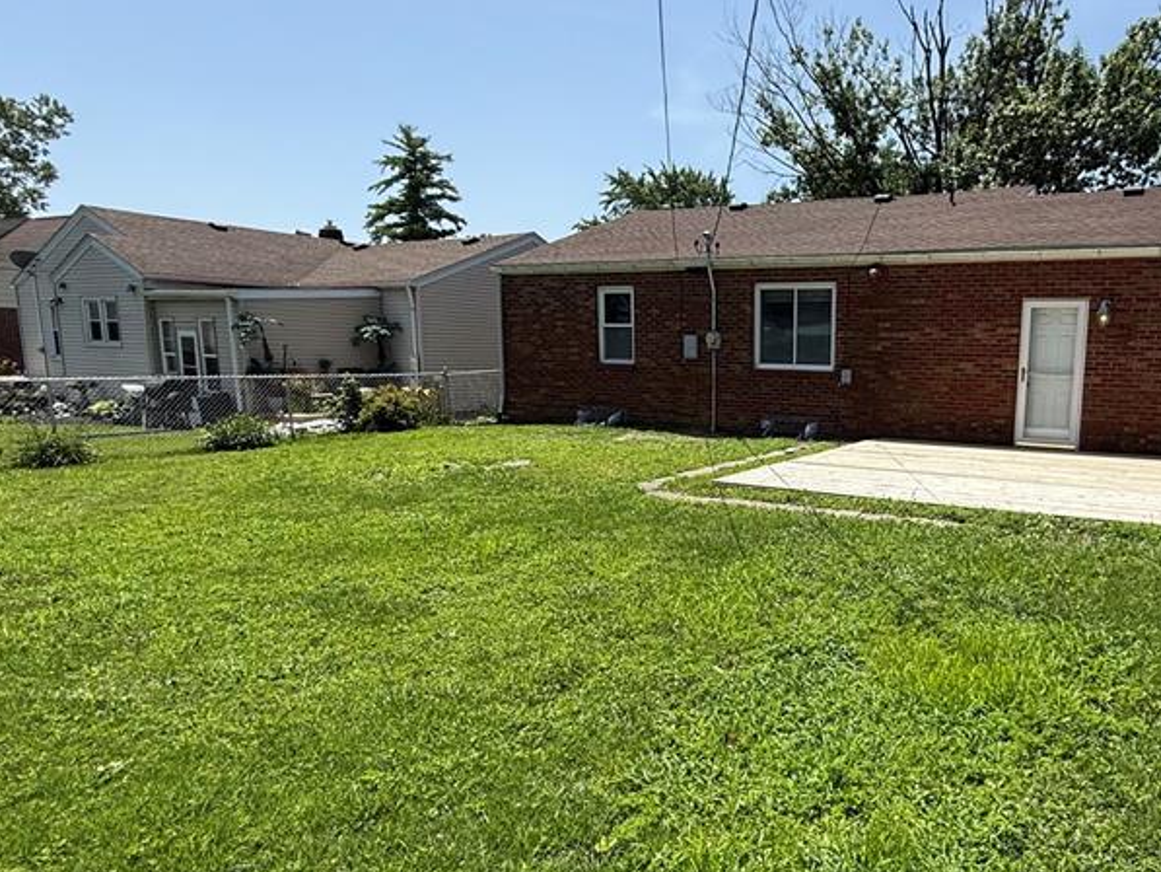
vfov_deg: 56.7
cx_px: 828
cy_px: 483
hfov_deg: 68.3
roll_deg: -0.8
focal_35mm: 24
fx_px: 805
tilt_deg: -8.9
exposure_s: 1/1656
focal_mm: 2.22
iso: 50
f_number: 2.2
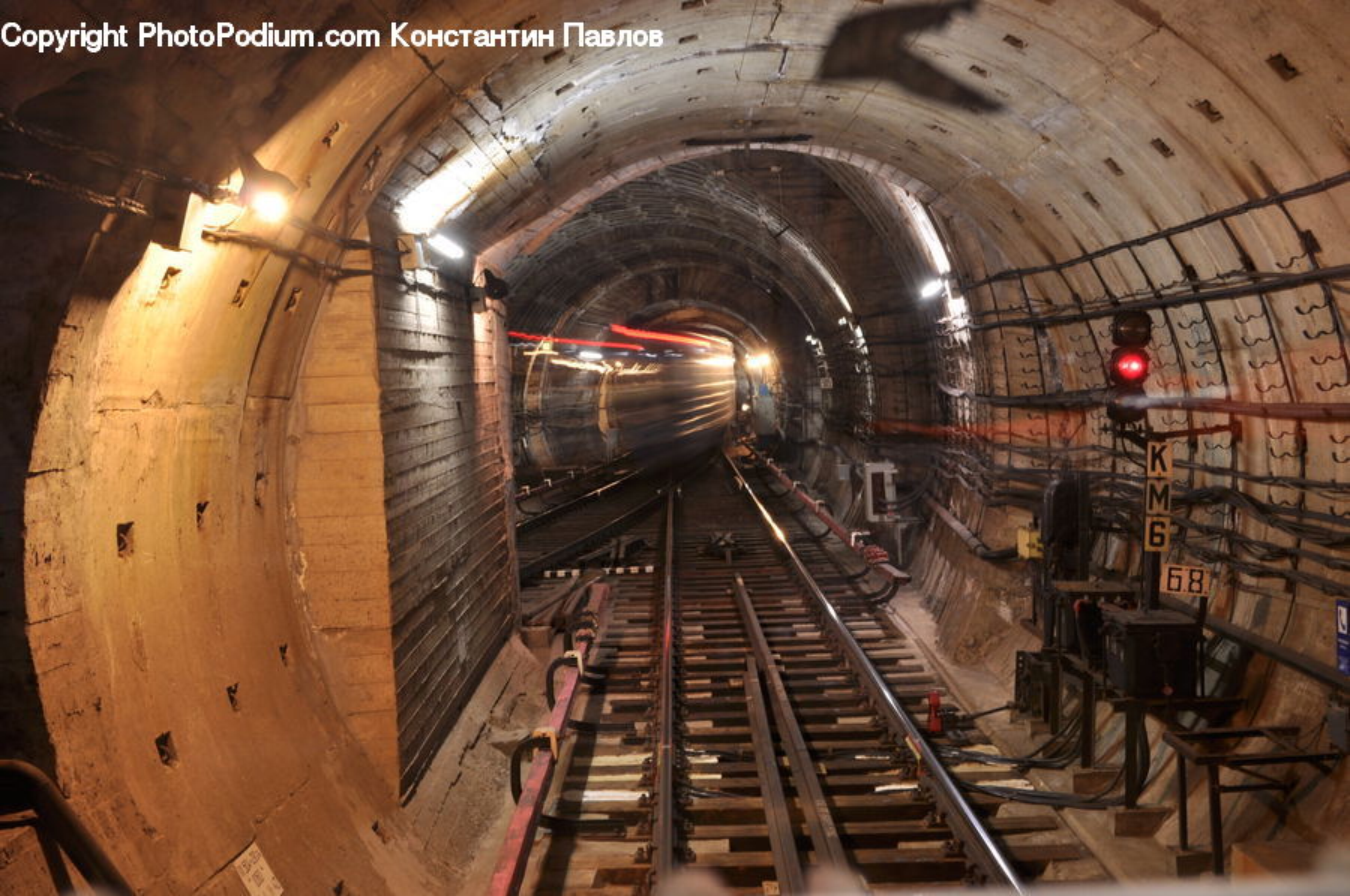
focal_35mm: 48
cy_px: 448
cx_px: 675
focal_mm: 32
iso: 200
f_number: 9
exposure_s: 2
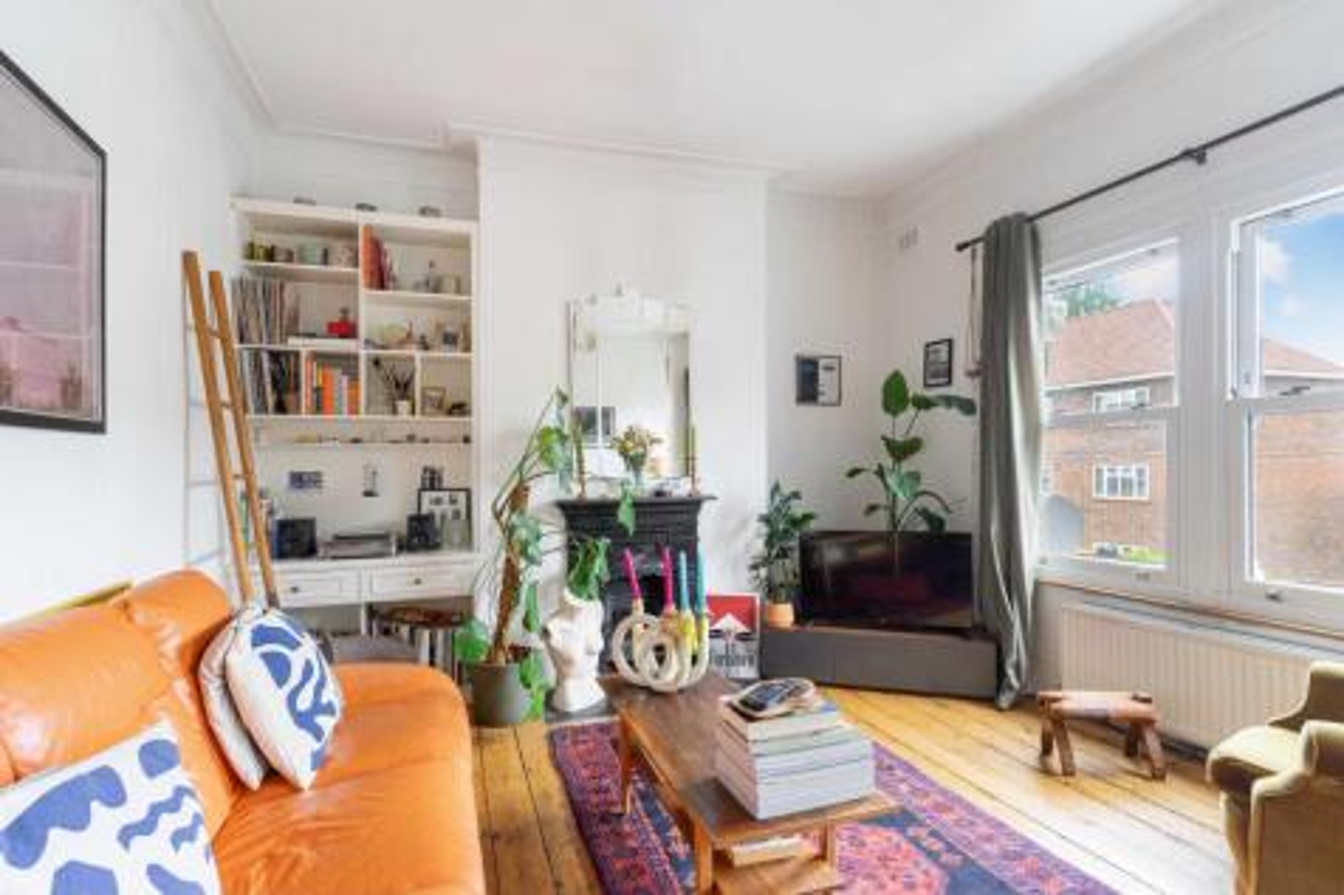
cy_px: 448
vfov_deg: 67.3
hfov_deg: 90.0
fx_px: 672
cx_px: 672
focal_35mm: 18
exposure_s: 1/100
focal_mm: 18
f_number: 7.1
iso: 400
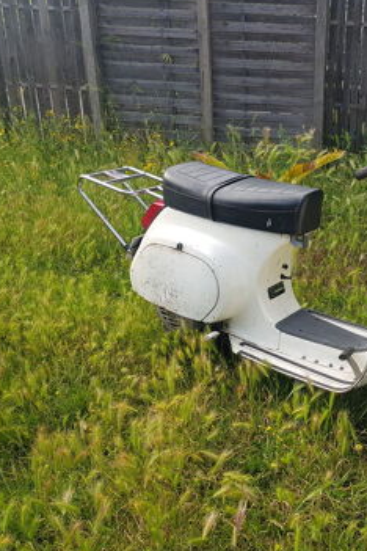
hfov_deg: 34.1
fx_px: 566
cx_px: 326
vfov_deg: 51.9
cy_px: 273
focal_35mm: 37
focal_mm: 4.2
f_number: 1.7
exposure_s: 1/509
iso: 40
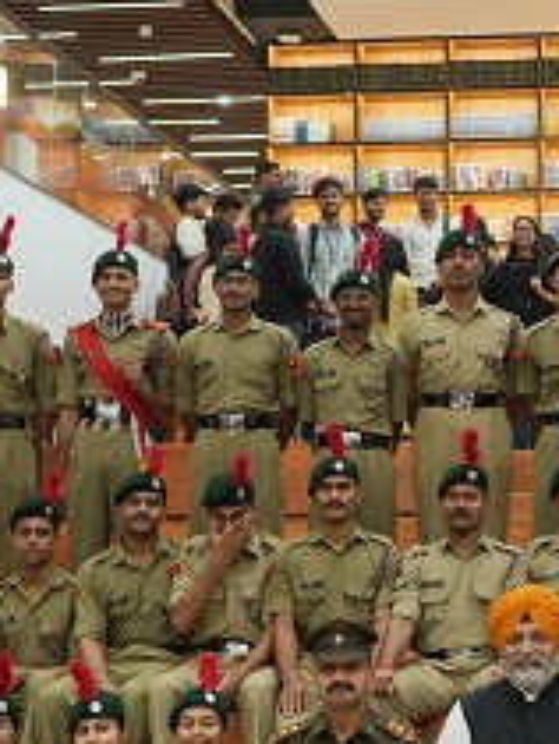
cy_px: 535
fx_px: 2063
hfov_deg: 14.9
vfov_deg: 20.3
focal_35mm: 96
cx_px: 662
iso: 800
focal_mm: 35
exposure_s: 1/160
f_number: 3.2
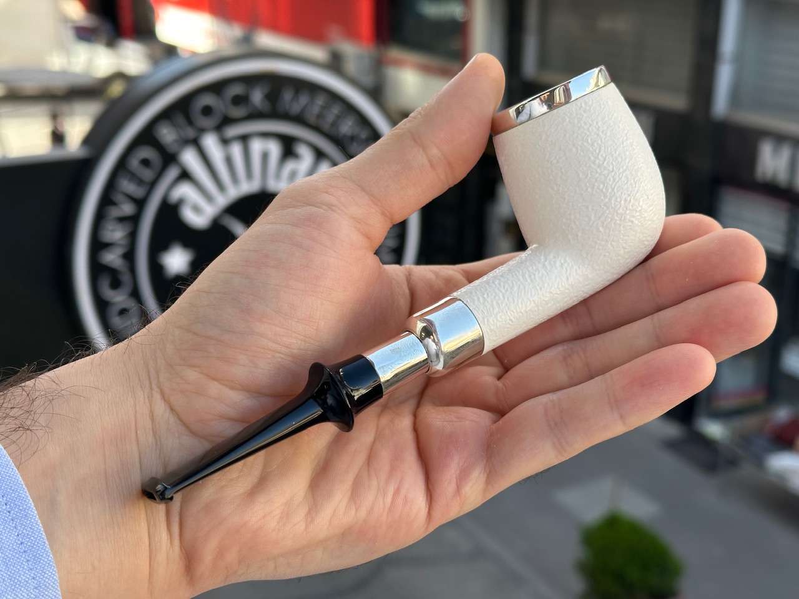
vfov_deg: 30.3
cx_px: 400
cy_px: 300
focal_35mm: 48
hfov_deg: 39.7
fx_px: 1108
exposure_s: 1/475
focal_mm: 6.86
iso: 64
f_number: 1.78
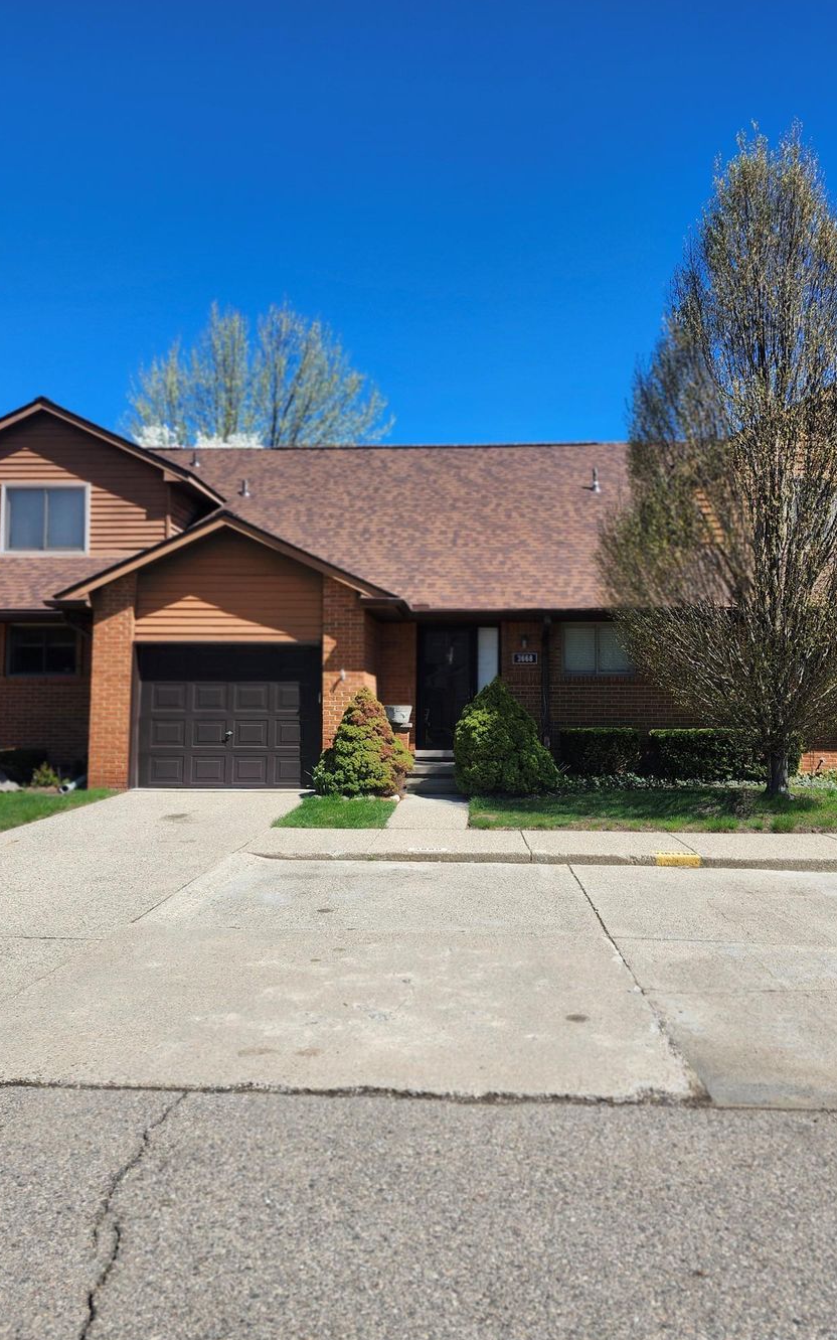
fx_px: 912
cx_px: 441
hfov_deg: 49.3
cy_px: 667
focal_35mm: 25
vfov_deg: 72.5
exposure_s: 1/1465
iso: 25
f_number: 1.8
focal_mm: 5.54
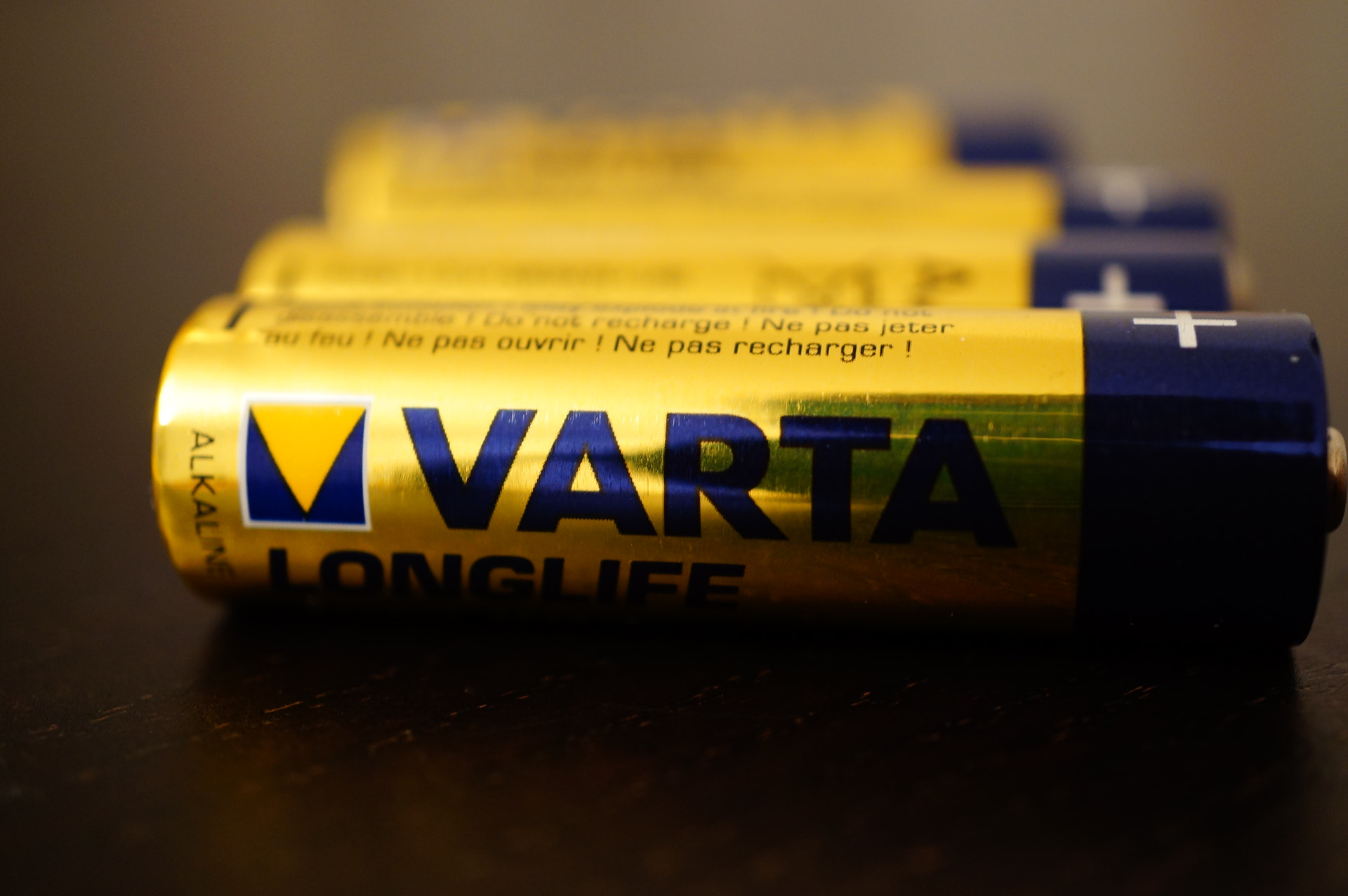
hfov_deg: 41.1
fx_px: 1795
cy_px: 430
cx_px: 701
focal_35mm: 48
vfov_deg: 28.0
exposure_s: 1
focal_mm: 30
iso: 400
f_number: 4
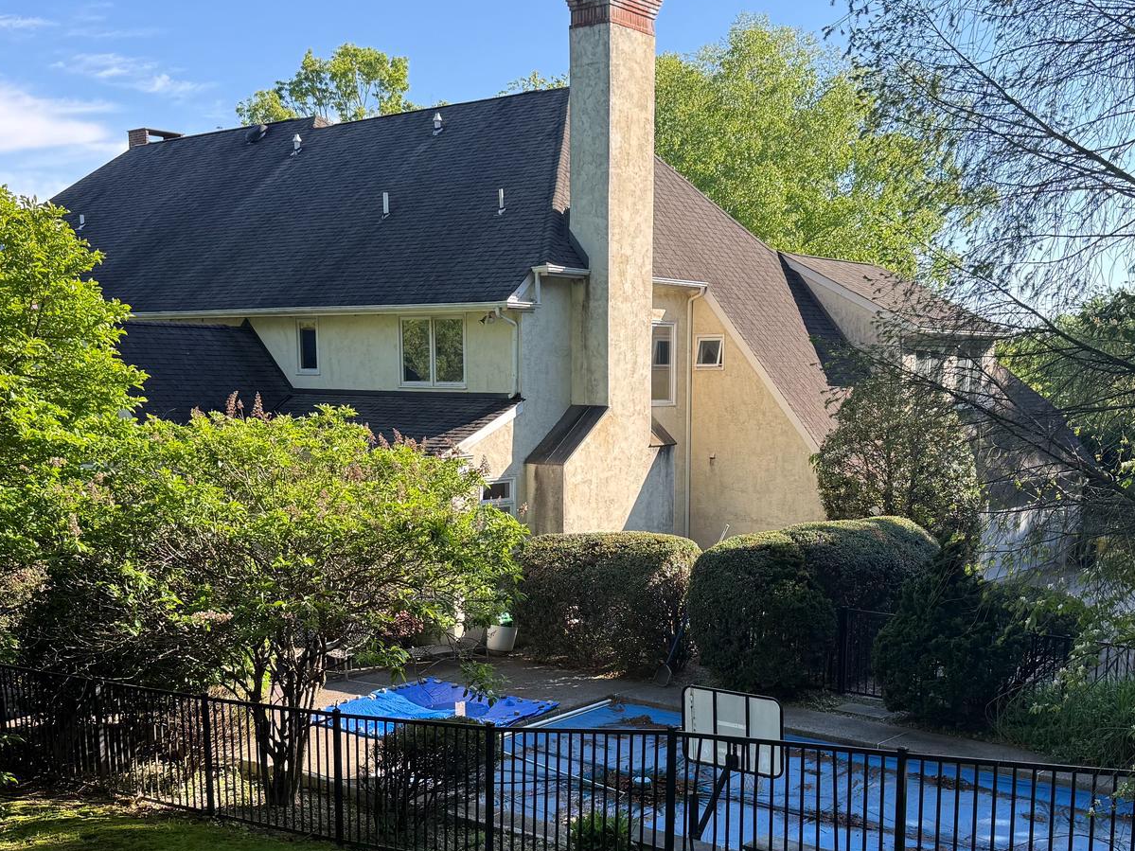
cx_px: 613
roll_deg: +0.2
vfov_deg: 34.8
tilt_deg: -7.1
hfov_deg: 45.7
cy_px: 560
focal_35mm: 41
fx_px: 1344
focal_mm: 6.76
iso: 100
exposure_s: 1/979
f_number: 1.78
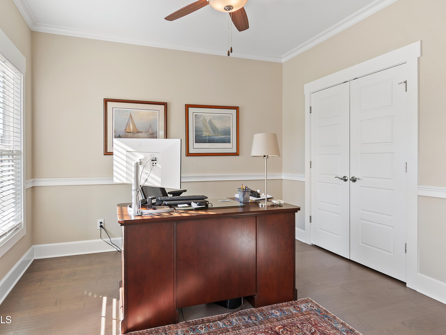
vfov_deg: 66.0
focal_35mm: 20
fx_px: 258
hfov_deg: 81.4
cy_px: 163
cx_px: 197
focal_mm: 12
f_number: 4.8
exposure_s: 1/8
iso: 100
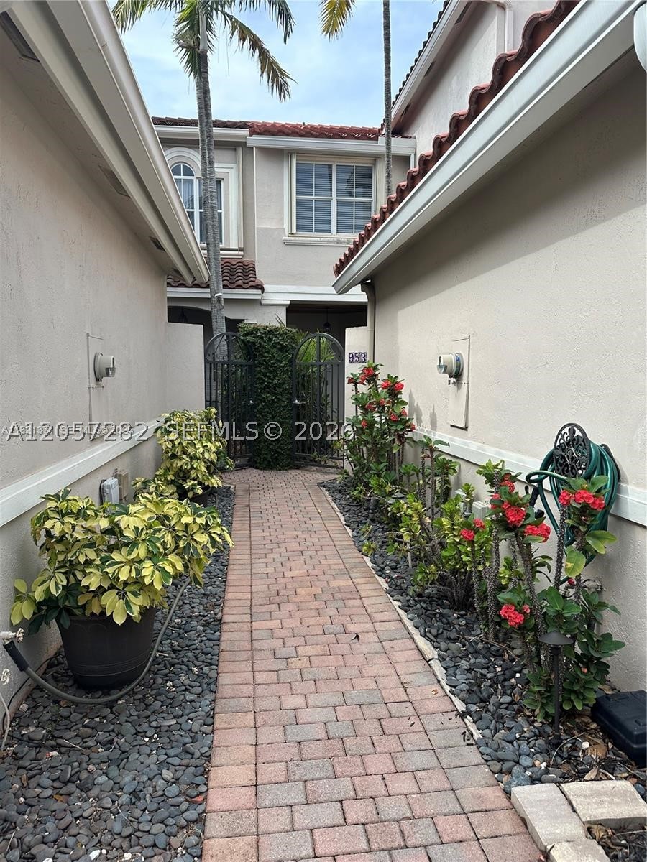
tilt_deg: -4.1
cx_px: 324
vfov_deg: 71.6
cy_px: 431
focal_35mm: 24
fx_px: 598
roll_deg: -0.7
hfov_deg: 56.8
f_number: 1.78
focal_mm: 6.86
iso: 80
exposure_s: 1/1916
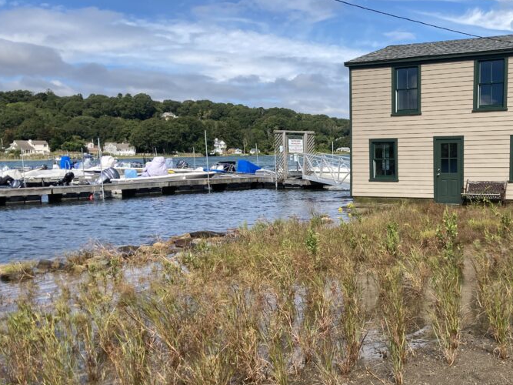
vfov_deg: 33.4
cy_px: 243
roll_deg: +0.6
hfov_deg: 42.5
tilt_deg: -7.9
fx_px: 637
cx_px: 387
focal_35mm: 43
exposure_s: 1/1919
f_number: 1.8
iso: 20
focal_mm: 3.99
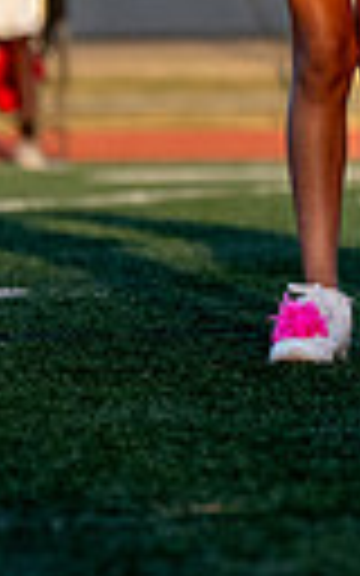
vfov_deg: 2.8
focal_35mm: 745
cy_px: -327
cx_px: 846
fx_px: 11695
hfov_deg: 1.8
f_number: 2.8
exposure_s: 1/3200
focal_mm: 115
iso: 640
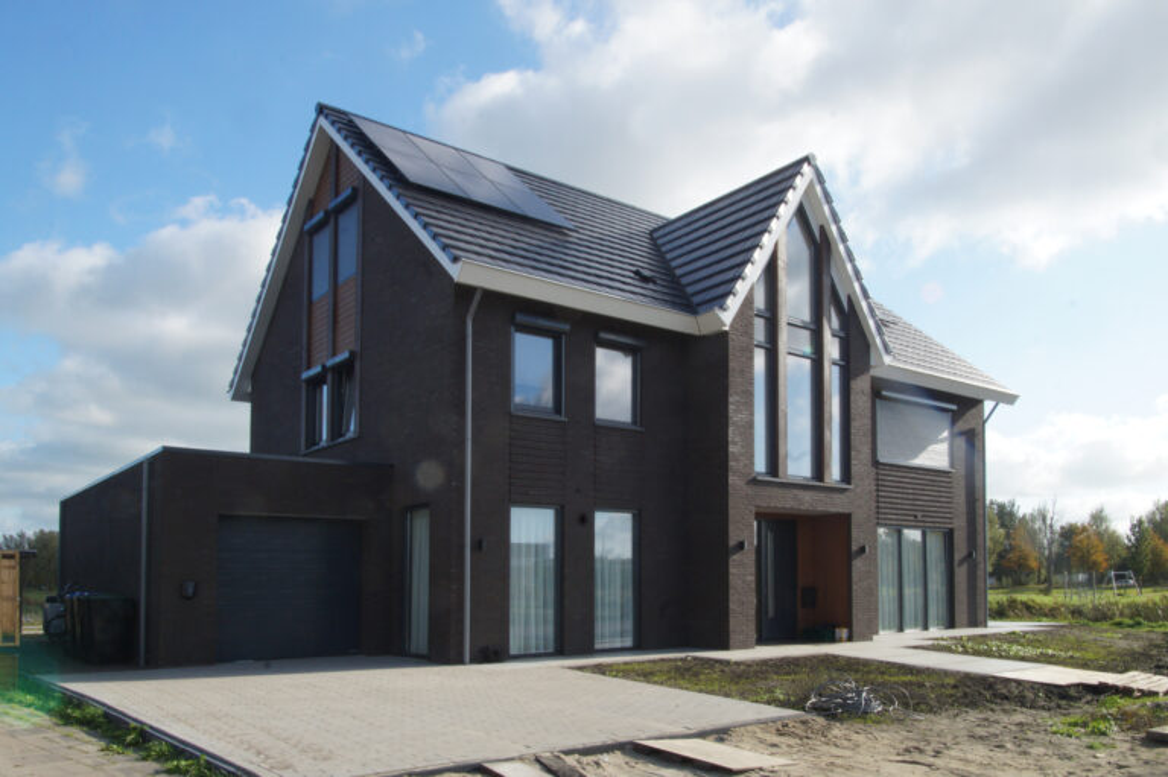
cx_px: 584
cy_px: 388
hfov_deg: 70.5
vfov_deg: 50.3
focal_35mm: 26
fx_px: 827
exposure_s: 1/60
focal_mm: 17
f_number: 22
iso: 400
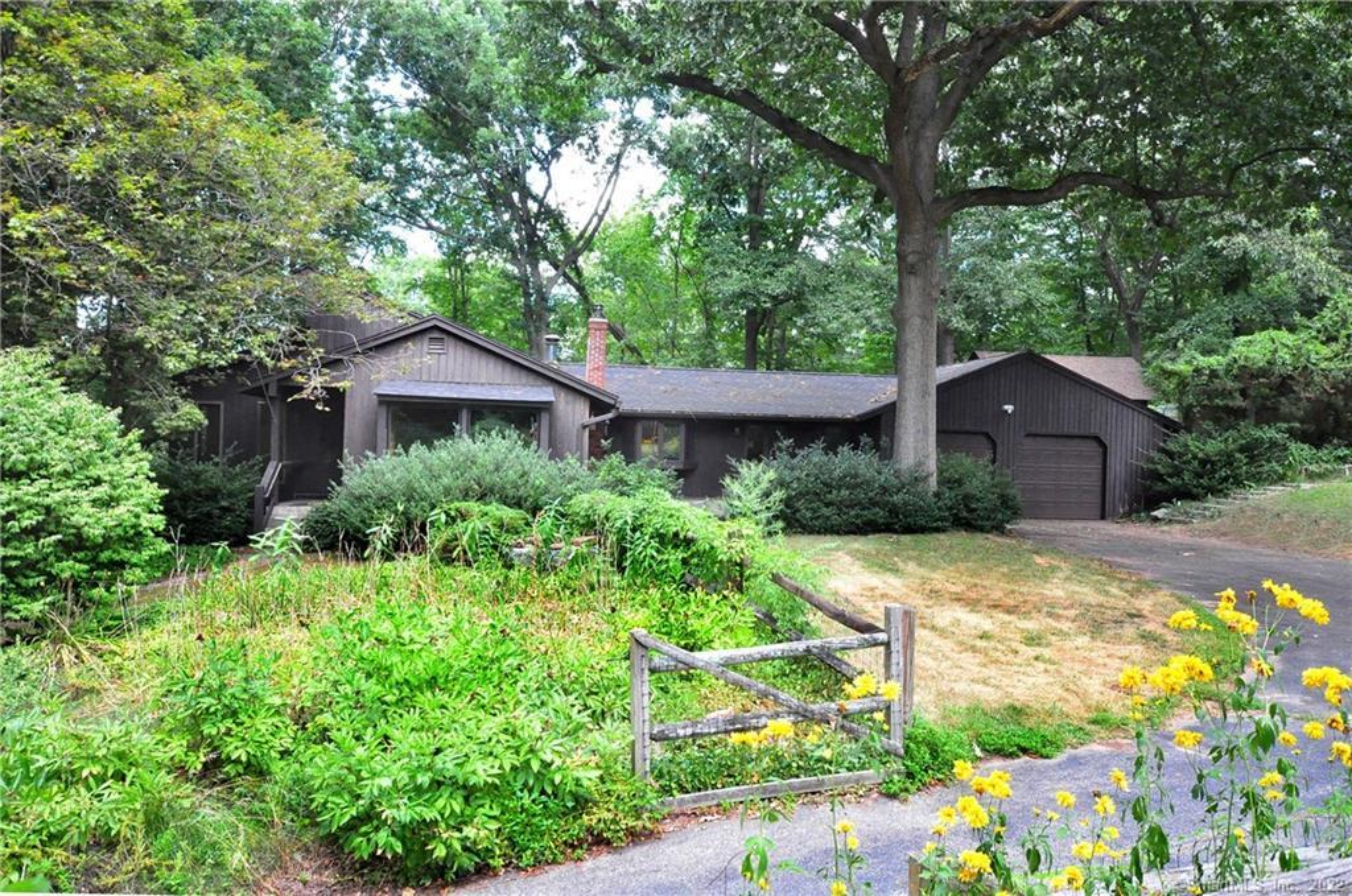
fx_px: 1012
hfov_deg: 67.5
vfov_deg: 47.8
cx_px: 676
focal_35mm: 27
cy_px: 448
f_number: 8
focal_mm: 18
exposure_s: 1/320
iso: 3200
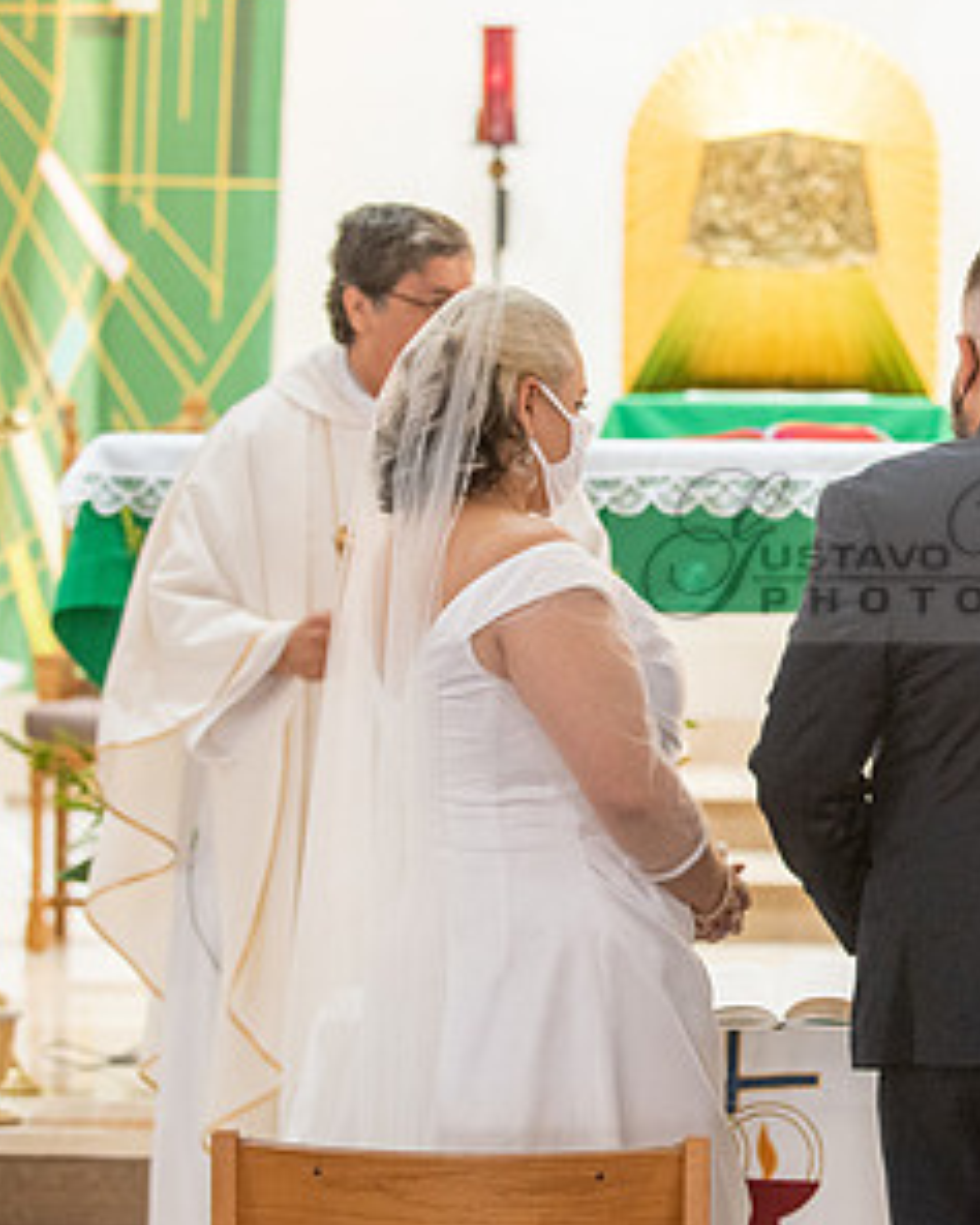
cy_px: 544
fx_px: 5327
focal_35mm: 147
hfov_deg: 10.4
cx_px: 968
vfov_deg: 13.1
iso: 2000
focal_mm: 80
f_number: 2.8
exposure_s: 1/160
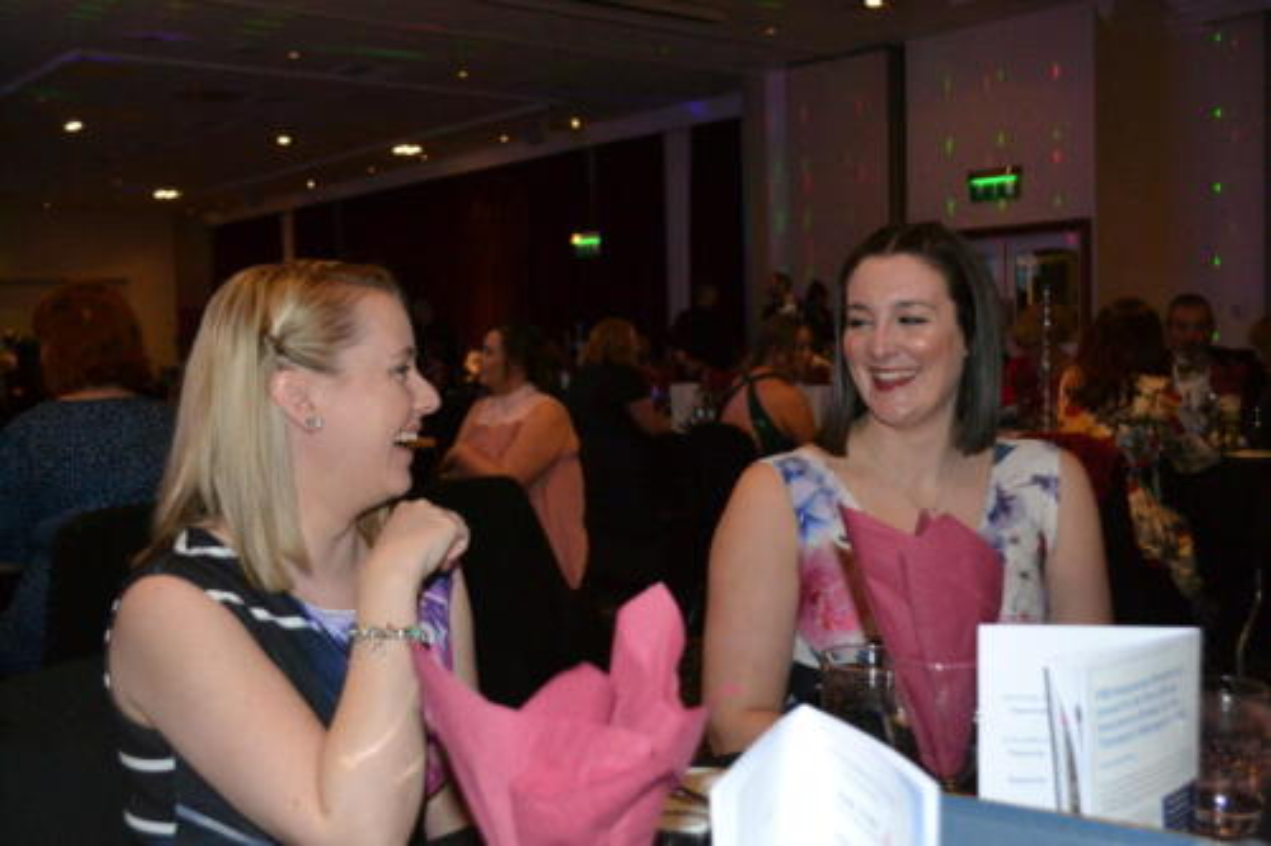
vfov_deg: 34.2
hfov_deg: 49.6
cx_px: 636
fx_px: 1376
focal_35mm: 39
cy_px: 423
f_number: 4.2
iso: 3200
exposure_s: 1/60
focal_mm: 26
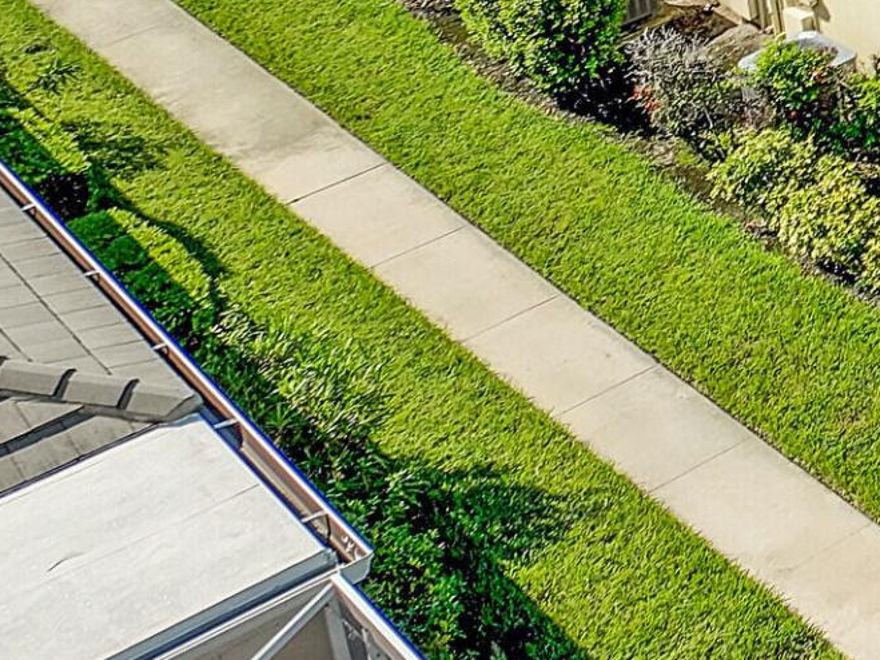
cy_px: -446
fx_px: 2669
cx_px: 1847
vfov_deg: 13.0
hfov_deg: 14.8
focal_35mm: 105
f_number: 2.8
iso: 100
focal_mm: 12.3
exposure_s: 1/2000
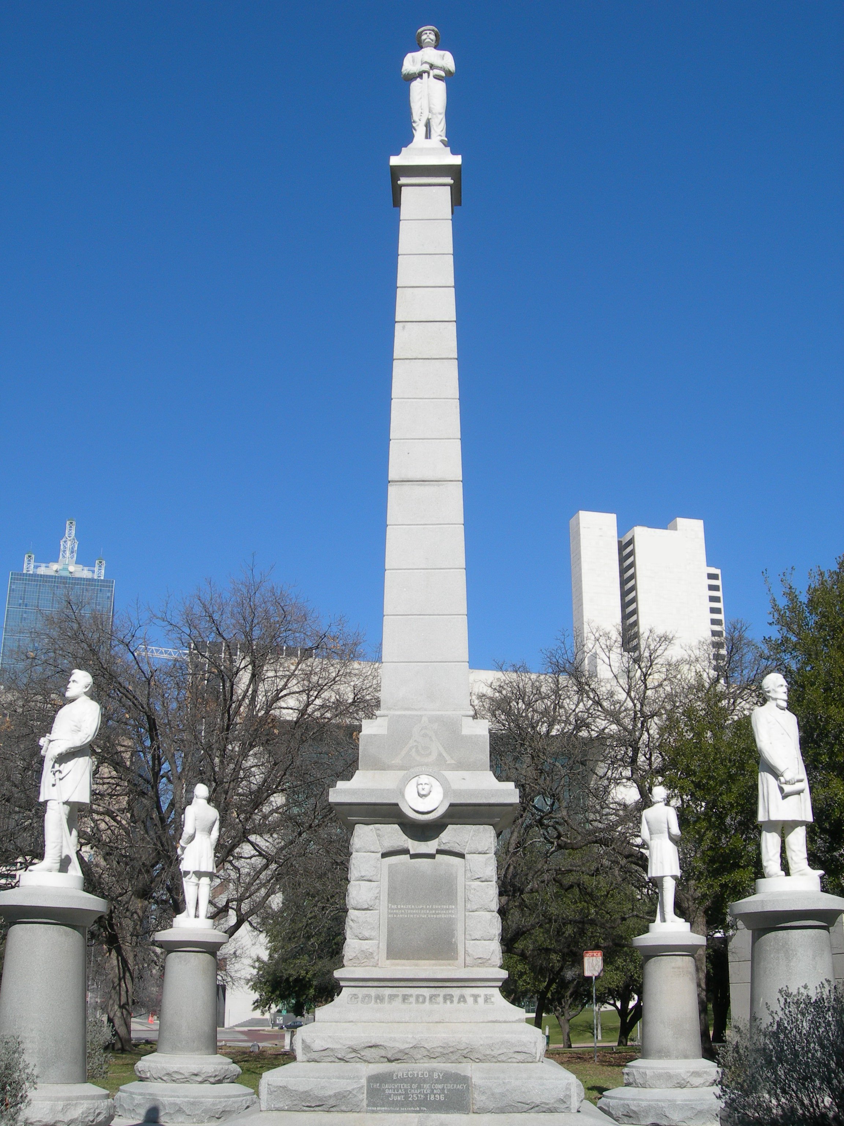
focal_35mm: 38
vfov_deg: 49.0
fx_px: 1235
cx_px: 422
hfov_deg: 37.7
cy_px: 563
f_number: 4.8
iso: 50
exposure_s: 1/654
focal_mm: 7.8
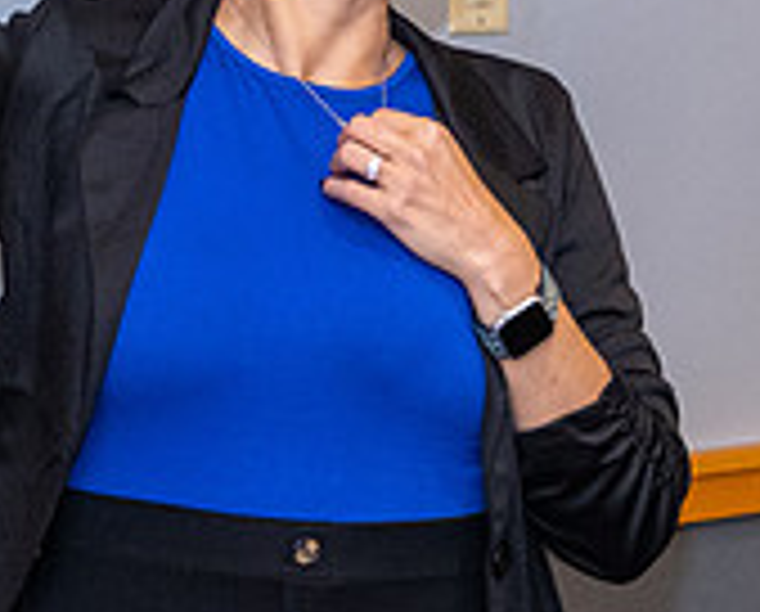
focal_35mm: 241
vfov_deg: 6.4
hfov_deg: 8.0
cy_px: 115
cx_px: 463
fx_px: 5433
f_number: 3.2
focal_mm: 50
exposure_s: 1/125
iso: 1250
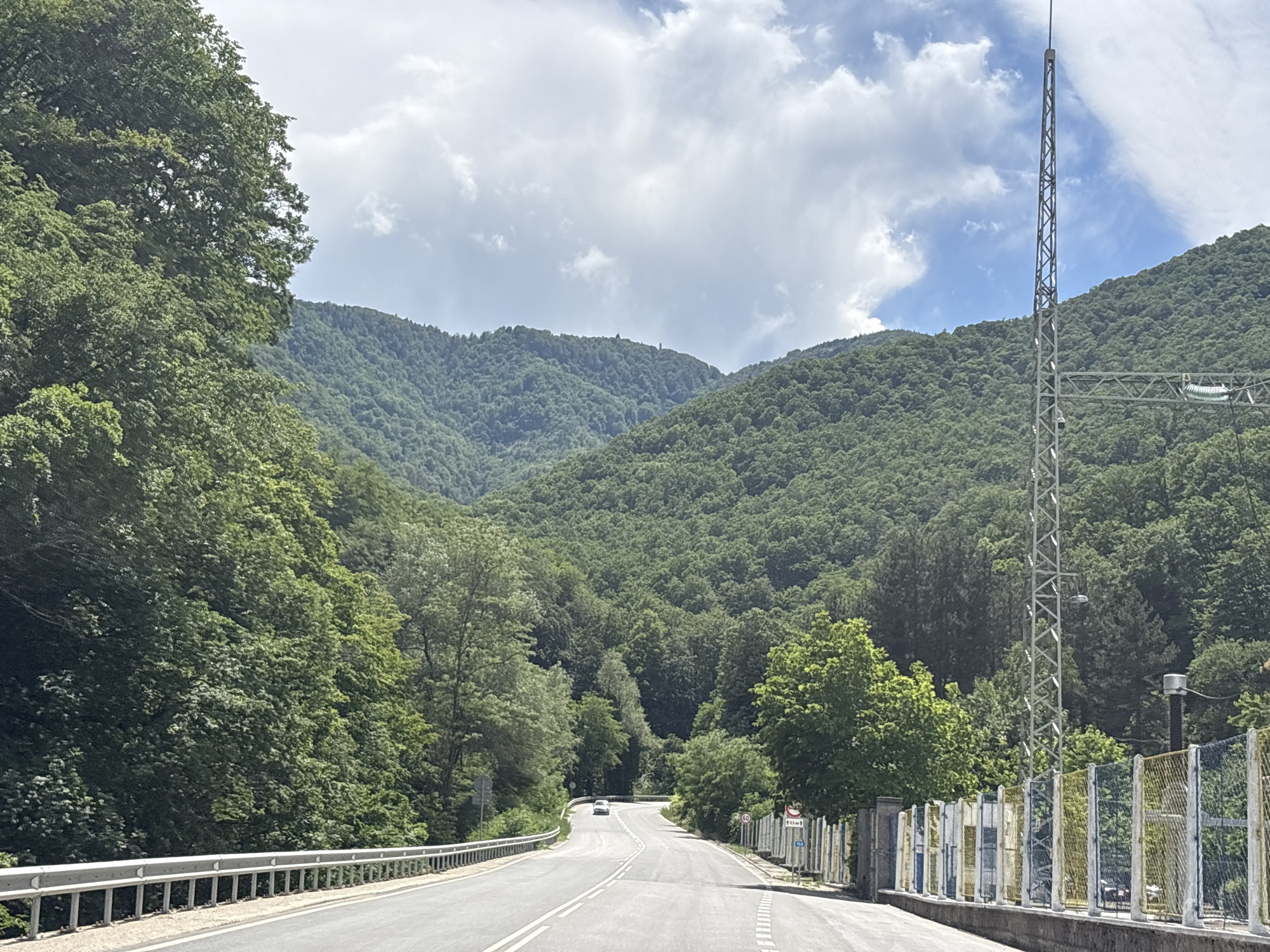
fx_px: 1908
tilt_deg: +11.3
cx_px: 635
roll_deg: -3.3
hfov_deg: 36.8
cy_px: 476
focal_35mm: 52
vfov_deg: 28.0
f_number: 1.6
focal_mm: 5.96
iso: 32
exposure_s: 1/4630
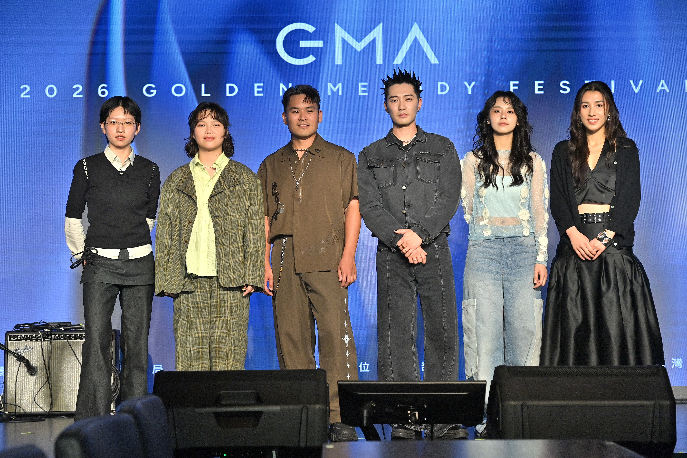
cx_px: 344
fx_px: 1240
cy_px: 229
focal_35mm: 65
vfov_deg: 20.9
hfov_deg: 31.0
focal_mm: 65
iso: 1600
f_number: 5.6
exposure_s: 1/125
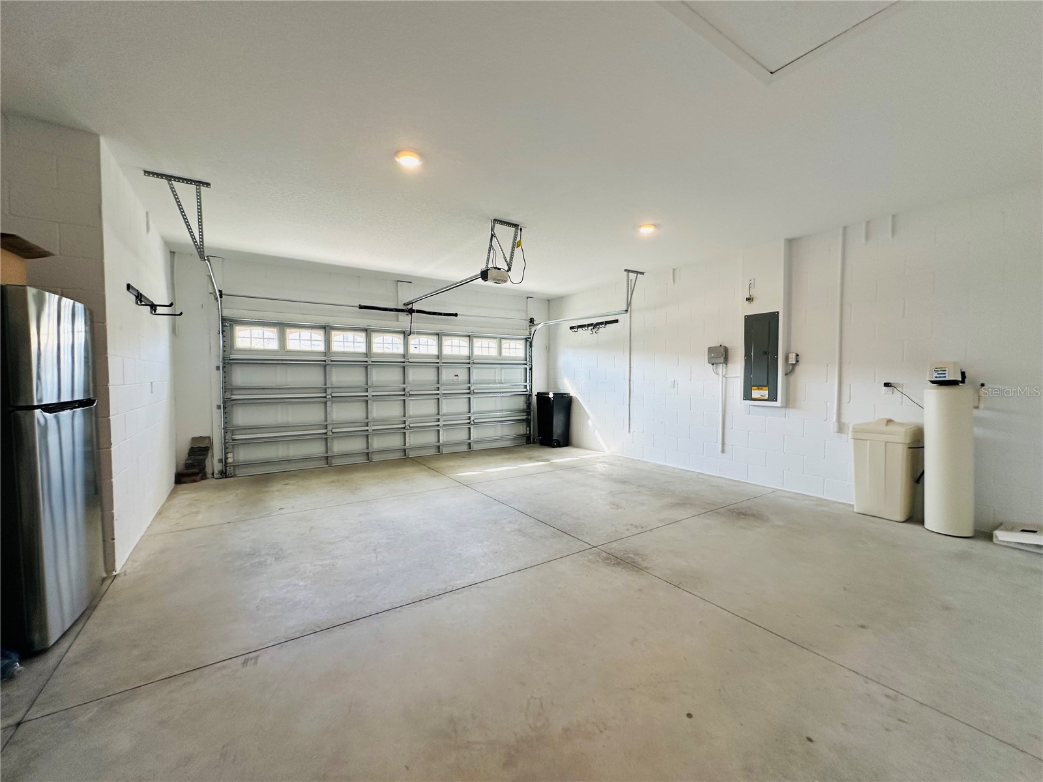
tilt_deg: -1.8
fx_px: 422
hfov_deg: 102.1
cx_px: 522
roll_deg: -0.4
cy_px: 391
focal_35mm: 14
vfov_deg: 85.7
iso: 100
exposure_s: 1/120
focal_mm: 2.22
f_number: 2.2
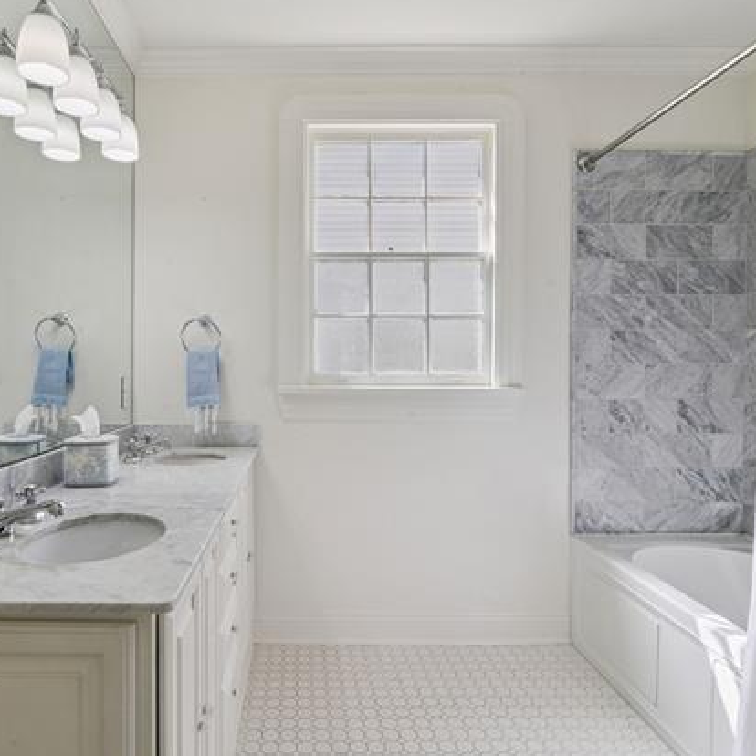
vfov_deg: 72.1
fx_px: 519
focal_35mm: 21
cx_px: 309
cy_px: 376
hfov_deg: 71.5
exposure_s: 1/125
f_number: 13
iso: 400
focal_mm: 16
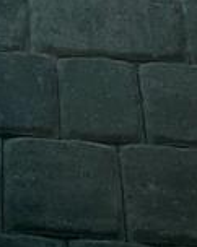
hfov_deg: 7.6
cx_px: -68
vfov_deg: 7.6
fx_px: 1469
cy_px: -642
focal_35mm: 201
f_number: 1.8
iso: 32
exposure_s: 1/1157
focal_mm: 4.25
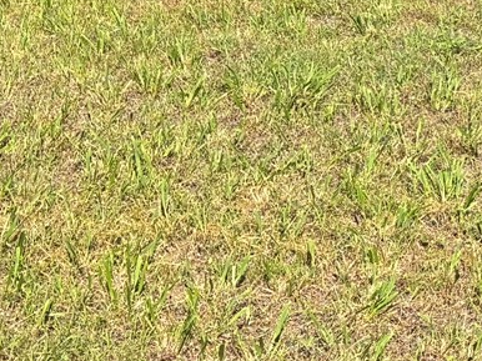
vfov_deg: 10.2
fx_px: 1920
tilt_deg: -9.7
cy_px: -244
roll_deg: +1.3
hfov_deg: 14.1
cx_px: 11
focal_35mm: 138
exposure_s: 1/1845
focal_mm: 5.96
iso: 50
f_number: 1.6
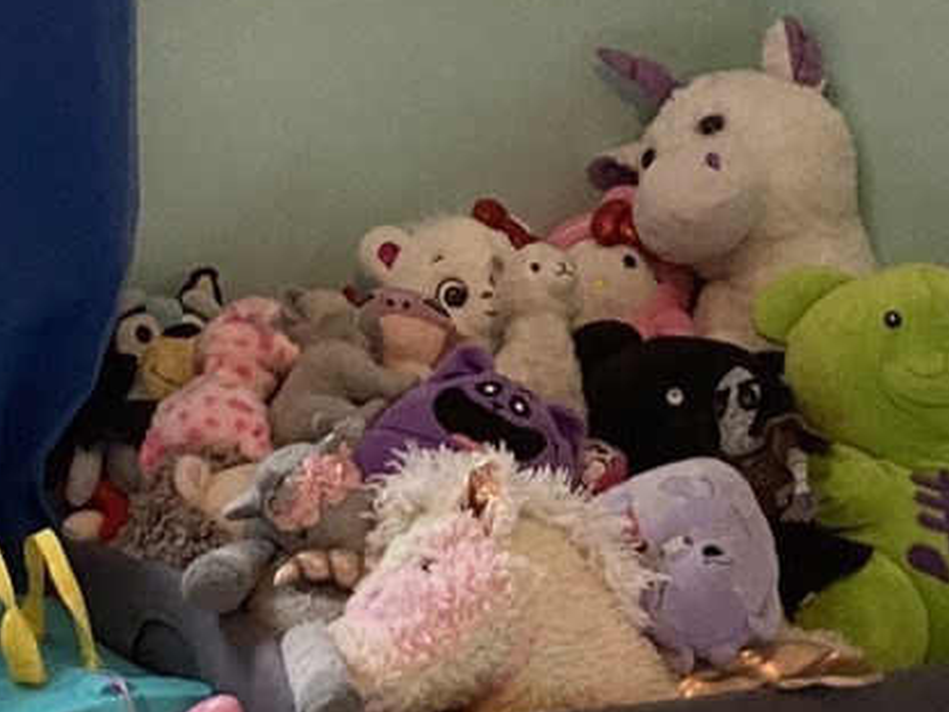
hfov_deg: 14.3
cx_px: 566
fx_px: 3783
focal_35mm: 138
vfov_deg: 10.7
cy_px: 226
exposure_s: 1/60
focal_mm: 3.99
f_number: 1.8
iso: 250
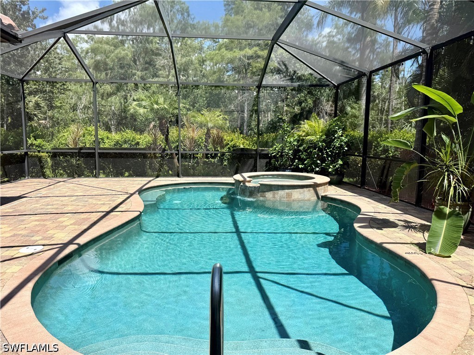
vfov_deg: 56.8
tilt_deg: -3.7
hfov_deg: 71.6
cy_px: 178
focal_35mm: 24
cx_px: 237
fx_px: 329
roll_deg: -0.2
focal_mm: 6.76
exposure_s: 1/1618
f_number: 1.78
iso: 80
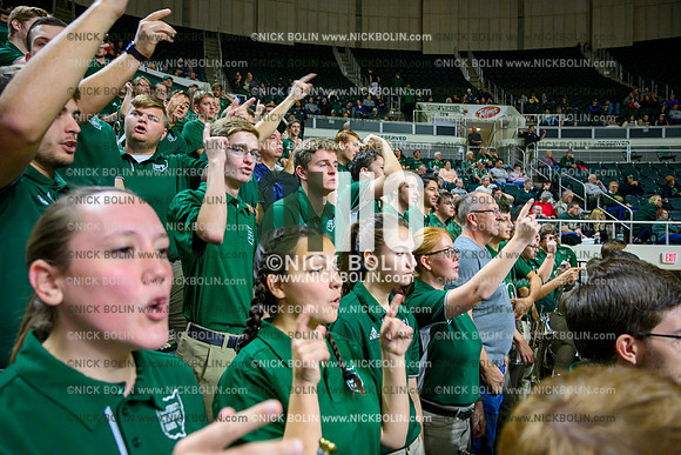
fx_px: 454
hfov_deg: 73.7
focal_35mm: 24
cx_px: 340
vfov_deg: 53.2
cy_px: 228
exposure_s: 1/200
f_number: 4.5
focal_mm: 24
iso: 3200
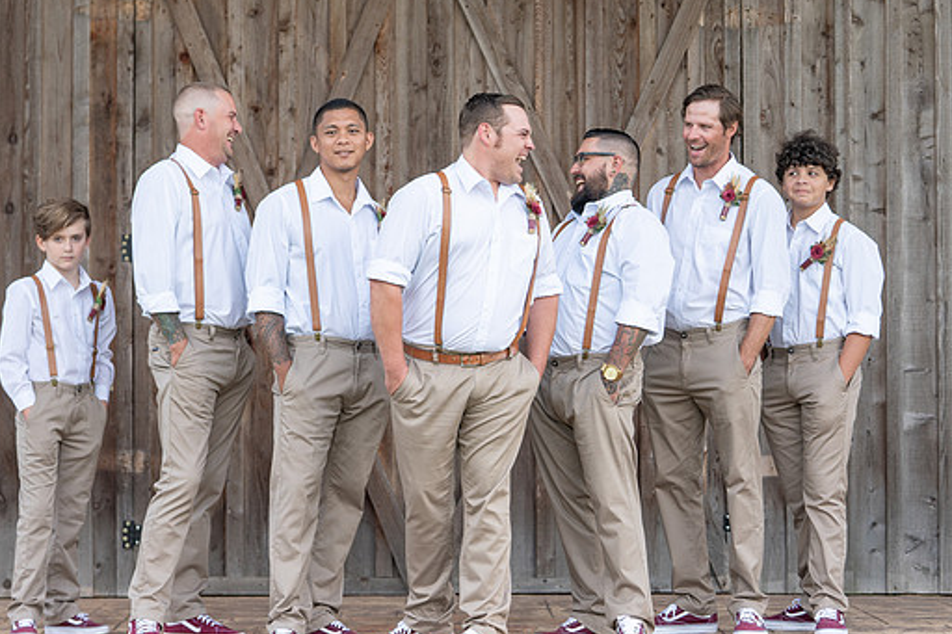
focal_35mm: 117
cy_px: 254
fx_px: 3093
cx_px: 458
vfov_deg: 11.7
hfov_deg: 17.5
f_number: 4
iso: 125
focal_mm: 90
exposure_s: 1/250
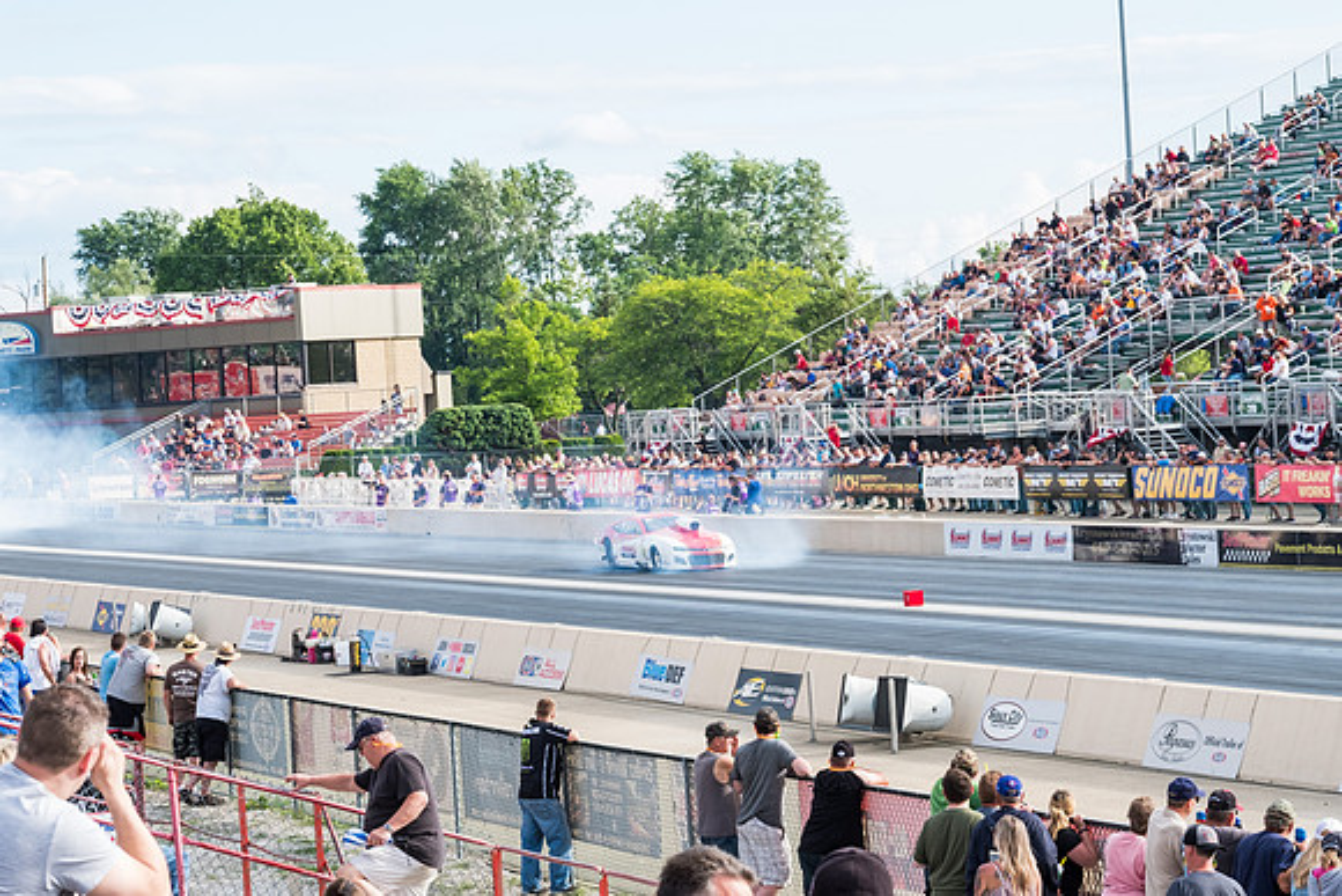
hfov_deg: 17.6
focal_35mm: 116
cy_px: 448
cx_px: 671
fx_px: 4325
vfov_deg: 11.8
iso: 400
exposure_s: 1/200
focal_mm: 77.3
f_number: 9
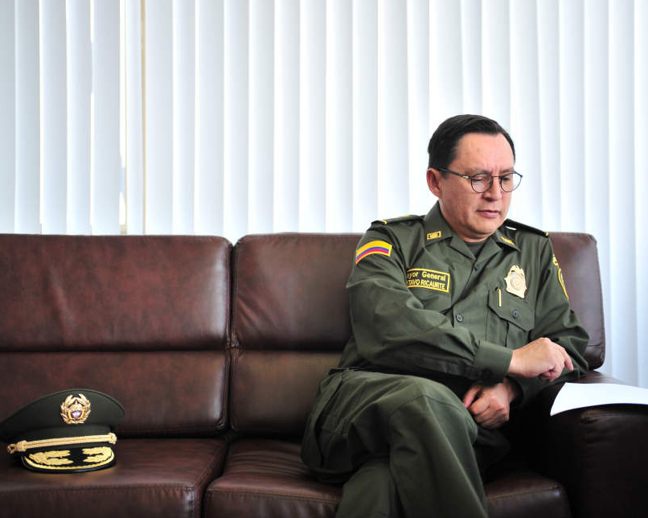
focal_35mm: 55
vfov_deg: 27.6
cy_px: 262
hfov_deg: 34.2
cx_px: 314
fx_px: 1054
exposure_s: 1/250
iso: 320
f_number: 2.8
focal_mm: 48
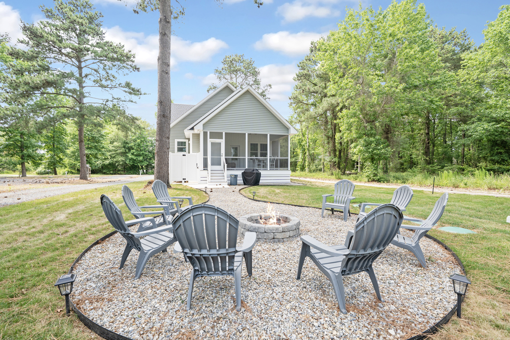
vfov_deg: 73.8
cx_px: 255
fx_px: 227
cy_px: 170
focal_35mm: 16
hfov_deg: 96.7
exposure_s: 1/100
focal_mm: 16
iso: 320
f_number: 8
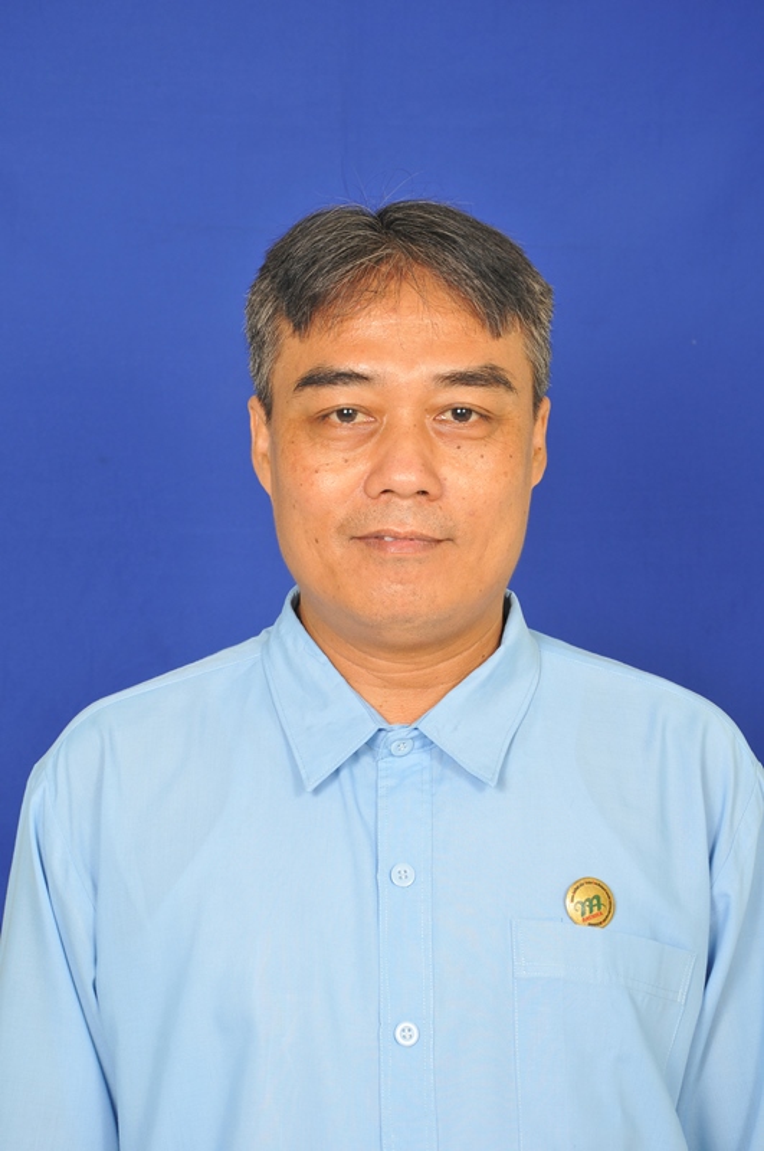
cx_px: 382
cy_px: 576
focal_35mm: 93
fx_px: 2969
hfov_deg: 14.7
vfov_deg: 21.9
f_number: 9
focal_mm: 62
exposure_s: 1/100
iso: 200
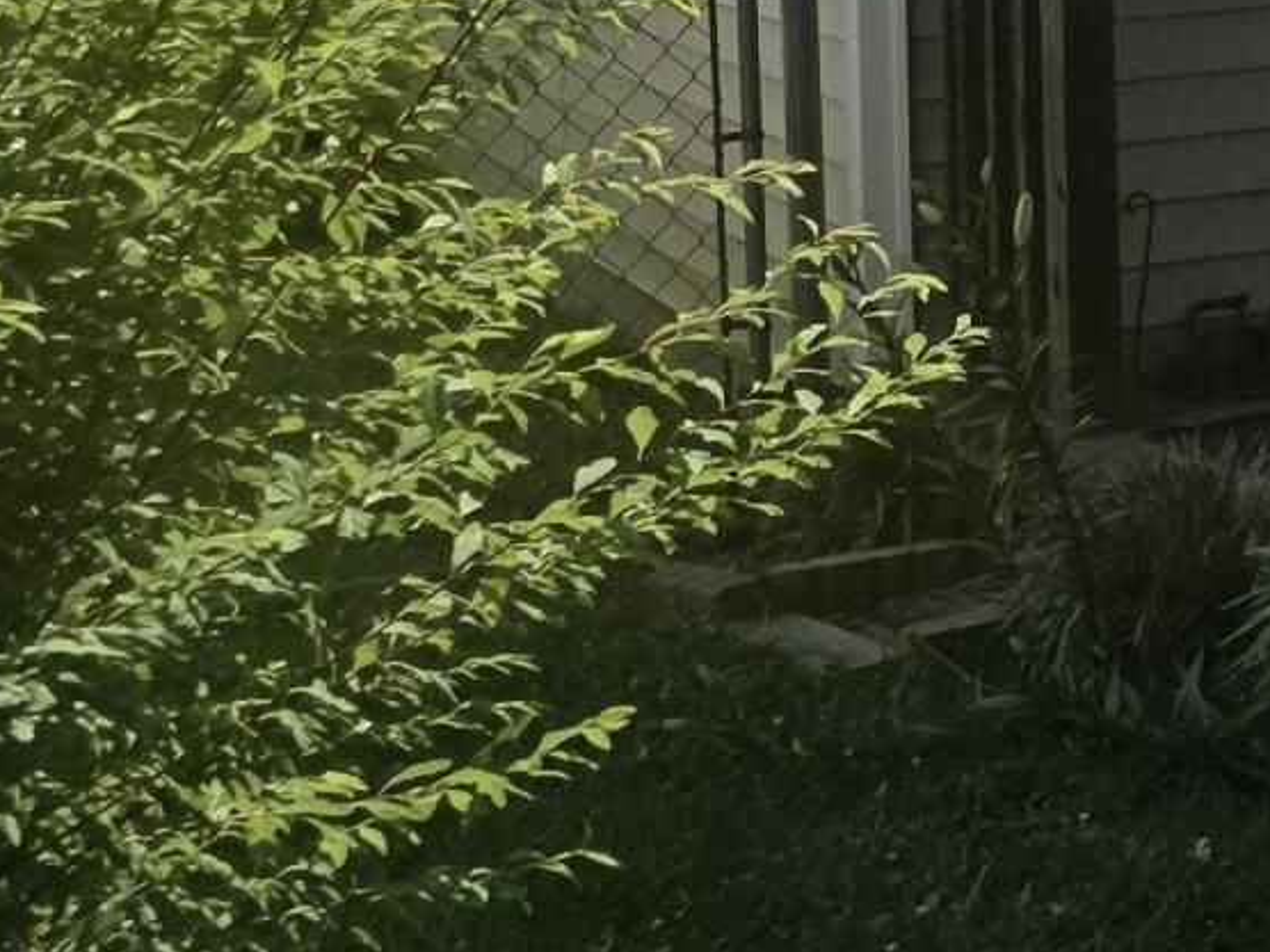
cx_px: 2931
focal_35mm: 124
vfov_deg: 11.4
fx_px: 4549
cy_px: -566
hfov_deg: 12.7
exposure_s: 1/834
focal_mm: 6.3
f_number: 1.7
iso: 12
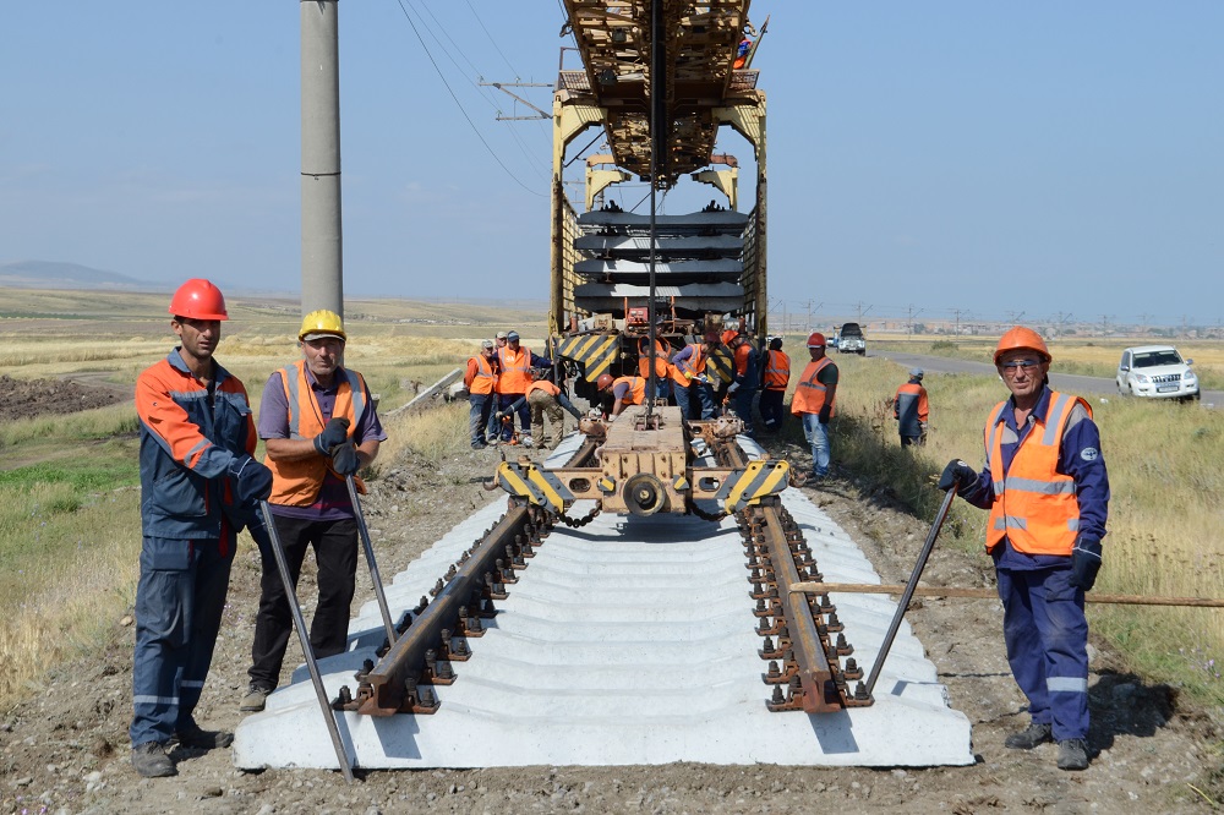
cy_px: 408
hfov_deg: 29.9
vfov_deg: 20.1
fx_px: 2294
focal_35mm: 68
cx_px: 612
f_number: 16
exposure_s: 1/250
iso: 320
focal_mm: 45
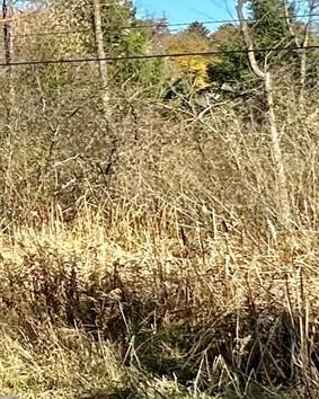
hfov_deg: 11.3
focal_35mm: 79
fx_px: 933
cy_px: 100
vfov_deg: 23.9
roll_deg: +3.5
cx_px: -641
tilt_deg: +7.0
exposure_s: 1/917
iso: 50
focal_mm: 2.22
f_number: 2.2
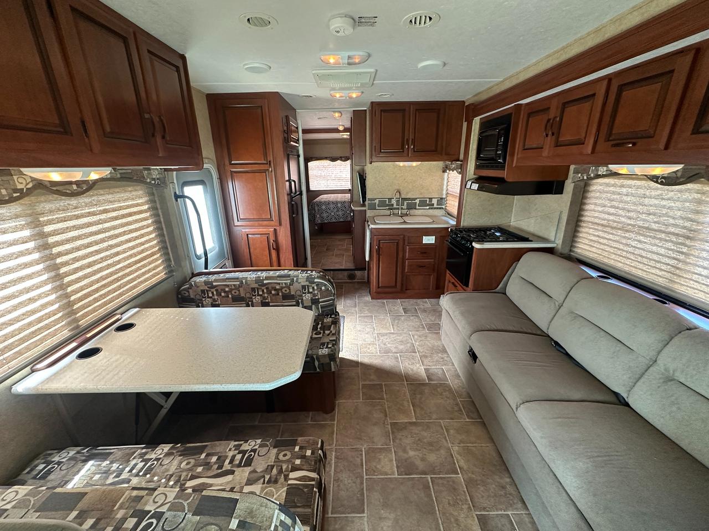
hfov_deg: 102.1
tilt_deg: -19.7
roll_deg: +1.7
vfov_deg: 85.7
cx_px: 354
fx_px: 287
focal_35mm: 14
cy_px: 266
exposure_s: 1/82
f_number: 2.2
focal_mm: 2.22
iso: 320
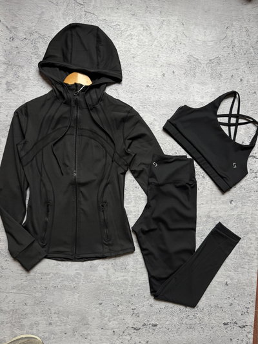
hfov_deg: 56.8
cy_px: 172
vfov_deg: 71.6
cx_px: 129
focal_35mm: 24
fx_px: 238
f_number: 1.78
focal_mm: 6.76
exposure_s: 1/60
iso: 200
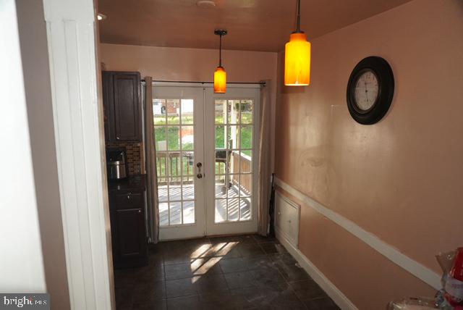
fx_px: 309
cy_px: 155
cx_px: 232
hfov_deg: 73.7
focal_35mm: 24
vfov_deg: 53.2
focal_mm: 16
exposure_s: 1/160
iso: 1600
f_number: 4
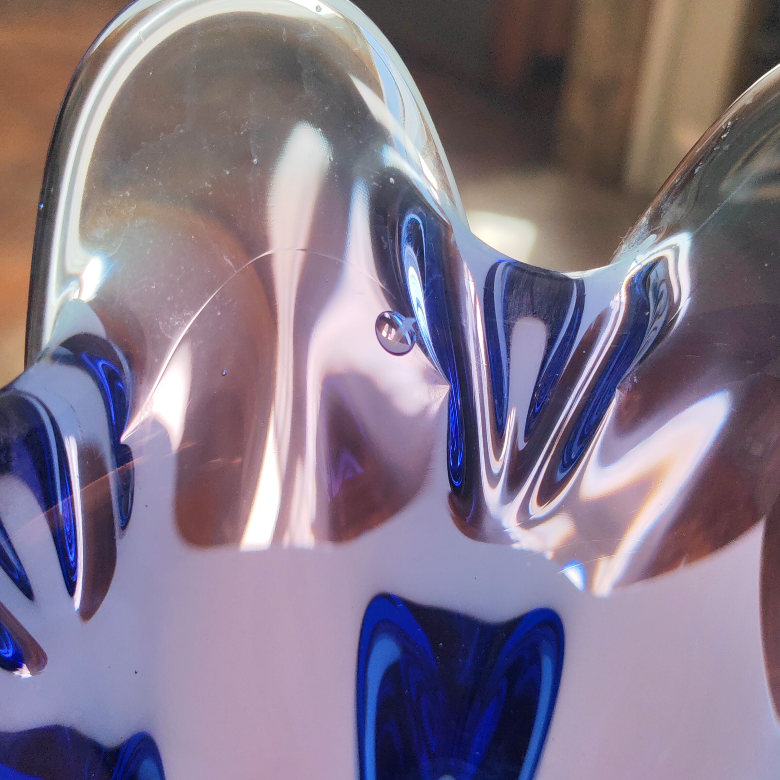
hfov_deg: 36.8
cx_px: 390
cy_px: 359
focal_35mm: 46
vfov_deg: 36.8
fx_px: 1173
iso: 50
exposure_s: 1/210
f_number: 1.8
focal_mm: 5.53
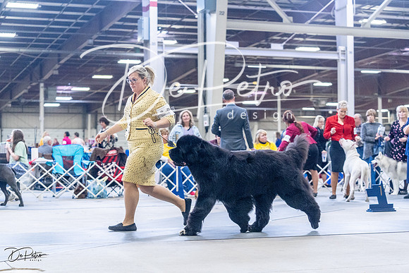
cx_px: 204
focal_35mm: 70
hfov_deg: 28.8
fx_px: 795
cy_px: 136
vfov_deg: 19.5
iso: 6400
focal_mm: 70
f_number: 3.5
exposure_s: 1/320
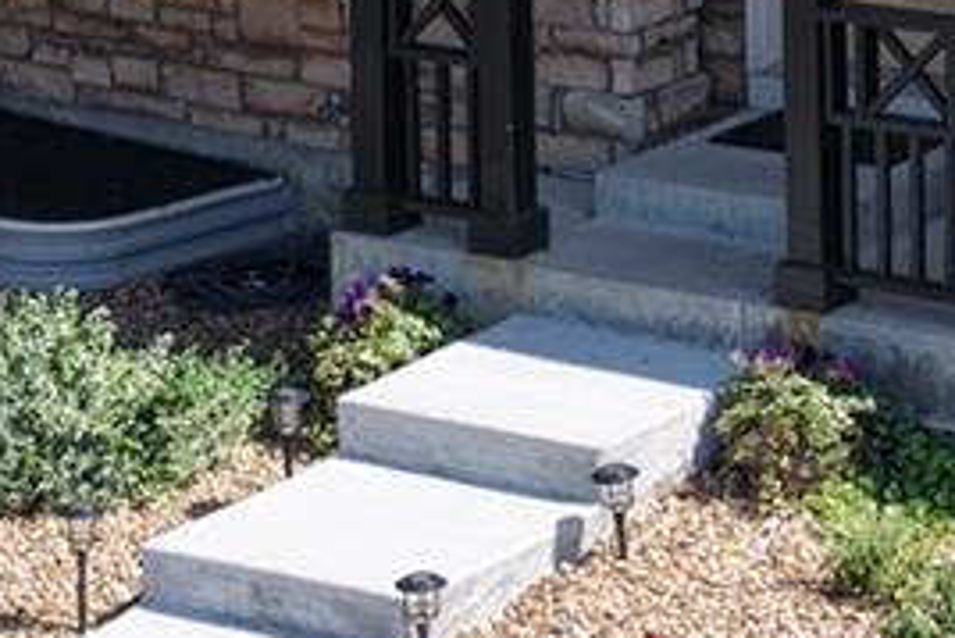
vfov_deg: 8.1
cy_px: -317
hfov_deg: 11.9
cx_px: 1276
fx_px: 4432
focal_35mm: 167
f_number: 2.8
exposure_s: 1/120
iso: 200
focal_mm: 14.45
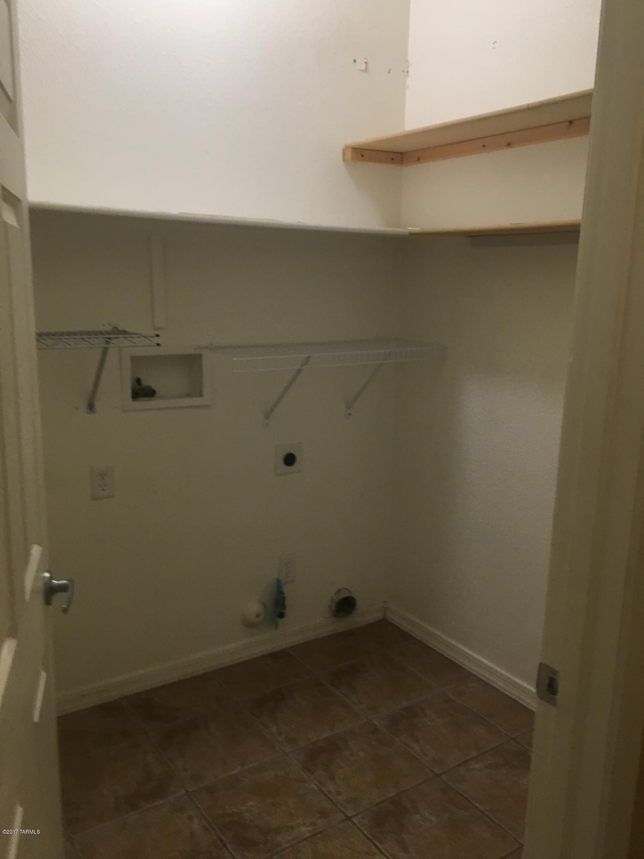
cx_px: 322
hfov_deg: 48.2
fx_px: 719
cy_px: 430
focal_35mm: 29
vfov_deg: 61.7
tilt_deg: -10.2
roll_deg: -0.4
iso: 100
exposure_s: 1/30
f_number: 2.2
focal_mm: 4.15
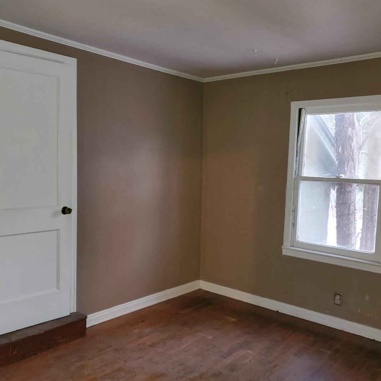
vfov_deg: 52.5
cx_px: 174
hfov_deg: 52.5
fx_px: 386
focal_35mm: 31
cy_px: 189
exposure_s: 1/11
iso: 125
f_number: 1.5
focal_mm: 4.3
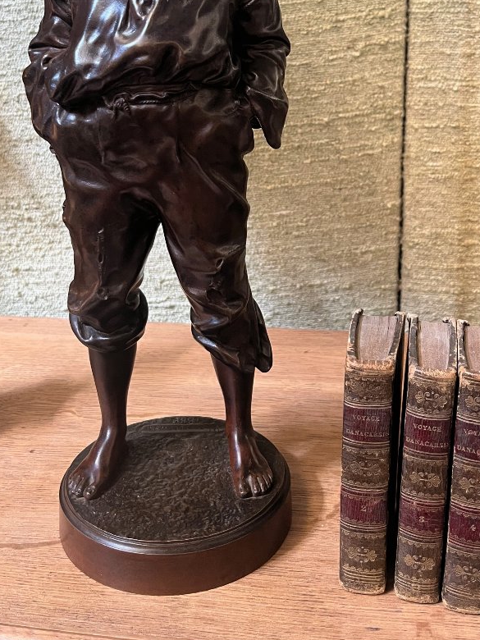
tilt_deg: -10.5
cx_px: 256
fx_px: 740
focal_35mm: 40
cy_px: 156
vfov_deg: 45.1
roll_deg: +1.0
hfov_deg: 35.9
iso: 160
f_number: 1.6
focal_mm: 5.1
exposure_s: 1/60
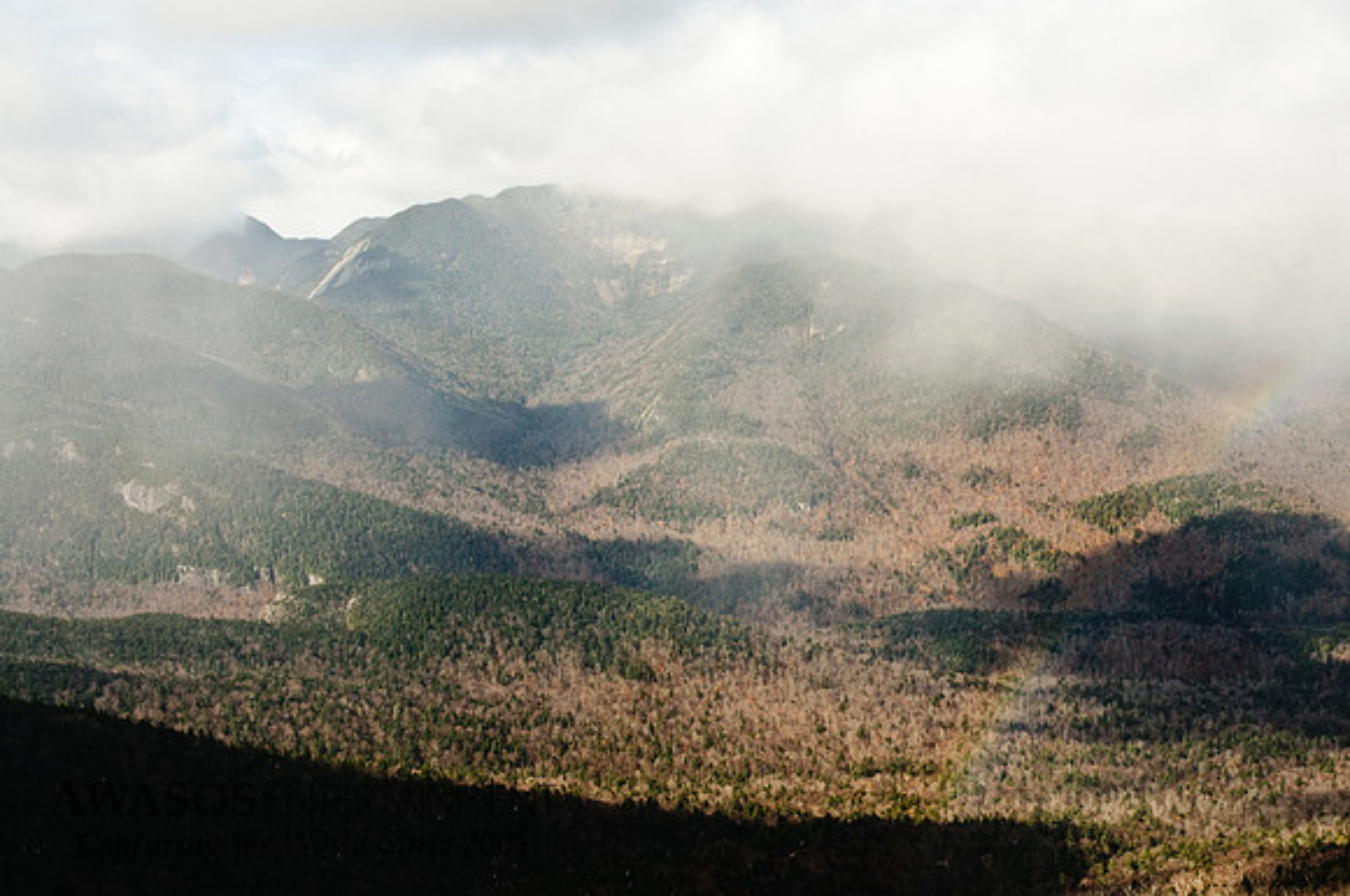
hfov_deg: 48.0
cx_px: 675
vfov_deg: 32.9
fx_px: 1517
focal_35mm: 40
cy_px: 448
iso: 200
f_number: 6.3
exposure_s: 1/200
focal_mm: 27
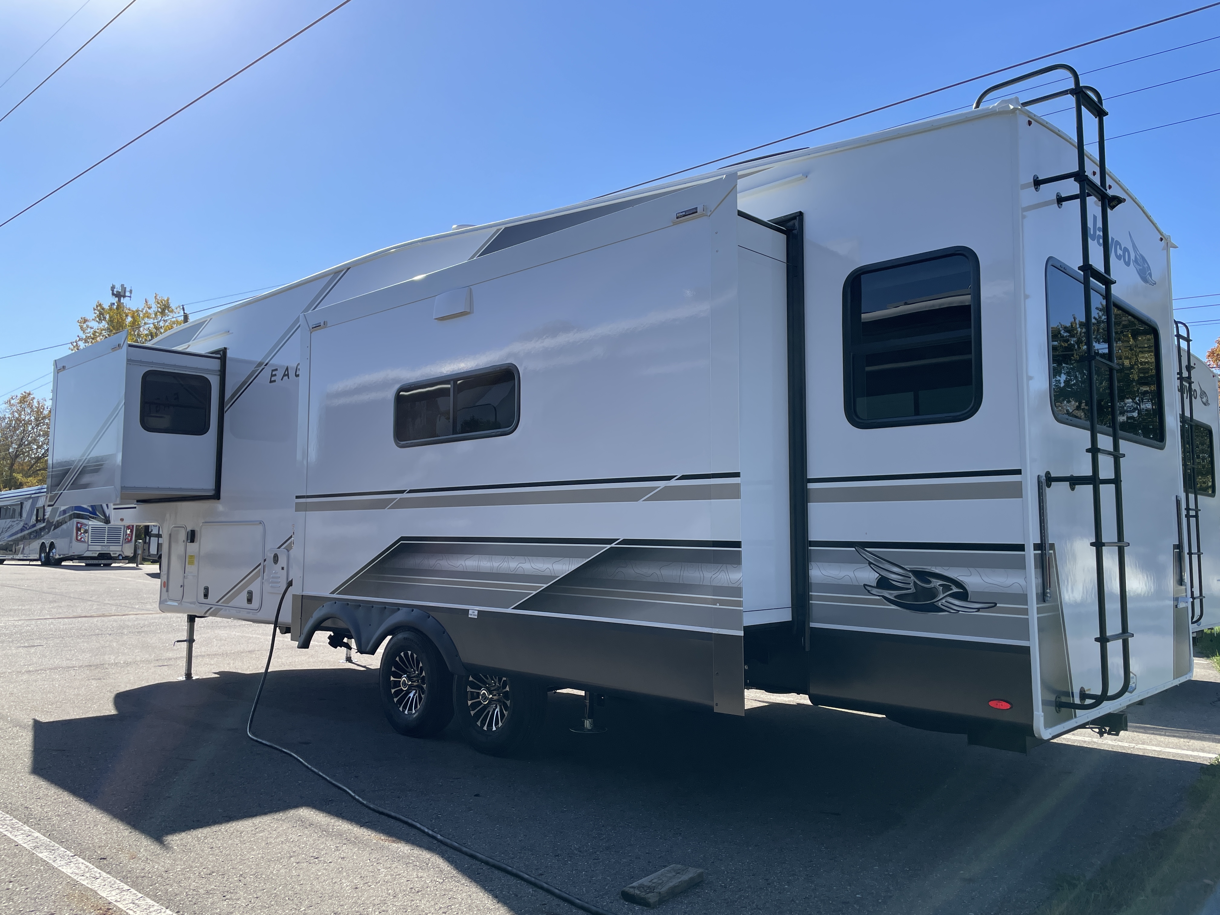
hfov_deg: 67.3
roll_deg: -0.5
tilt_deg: +7.0
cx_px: 610
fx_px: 916
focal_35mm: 26
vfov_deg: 53.1
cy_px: 458
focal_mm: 4.2
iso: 32
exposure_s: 1/2817
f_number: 1.6
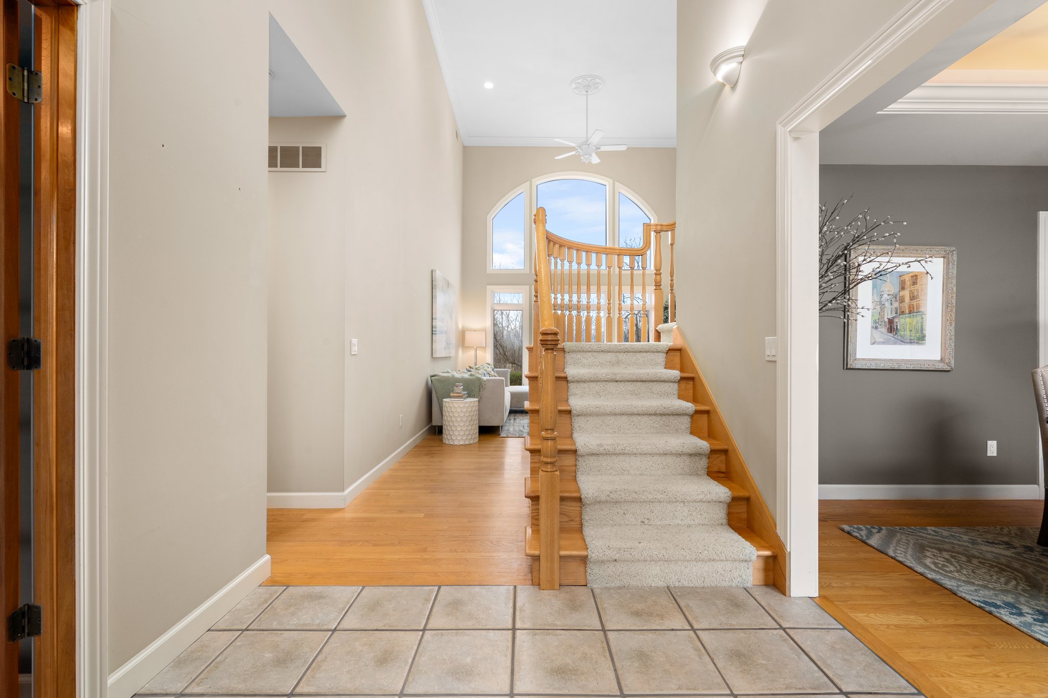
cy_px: 349
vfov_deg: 73.7
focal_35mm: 16
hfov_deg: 96.7
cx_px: 524
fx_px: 466
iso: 320
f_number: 11
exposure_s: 1/2
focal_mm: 16
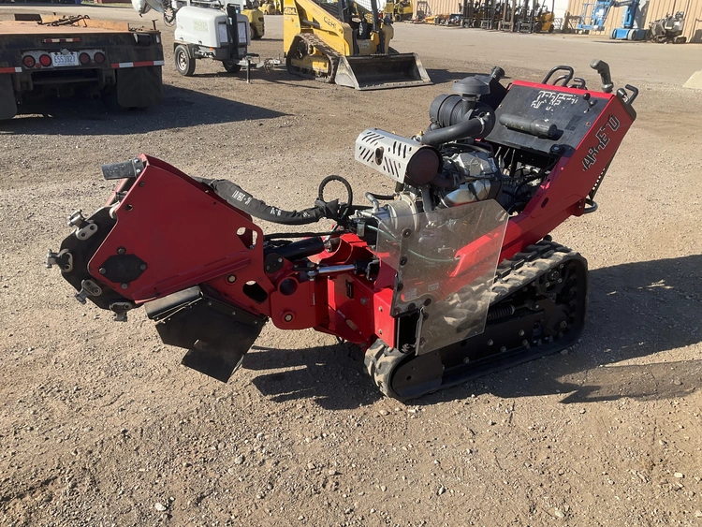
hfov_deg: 61.6
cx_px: 351
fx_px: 588
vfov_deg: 48.3
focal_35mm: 29
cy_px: 264
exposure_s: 1/842
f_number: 1.8
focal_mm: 3
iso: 25
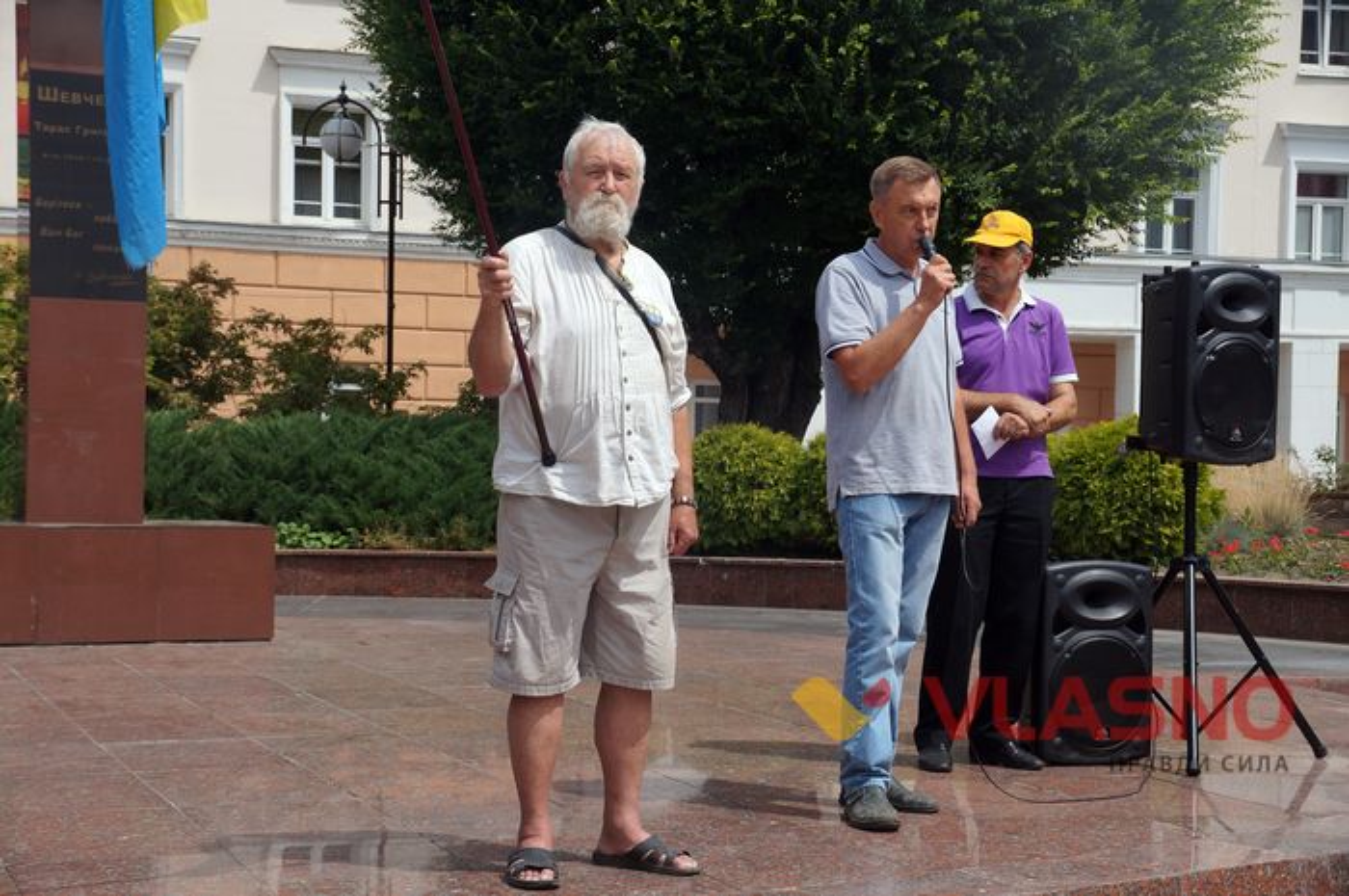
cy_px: 448
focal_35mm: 60
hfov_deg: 33.4
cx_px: 674
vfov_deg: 22.6
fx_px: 2246
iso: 100
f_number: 8
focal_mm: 40
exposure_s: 1/400
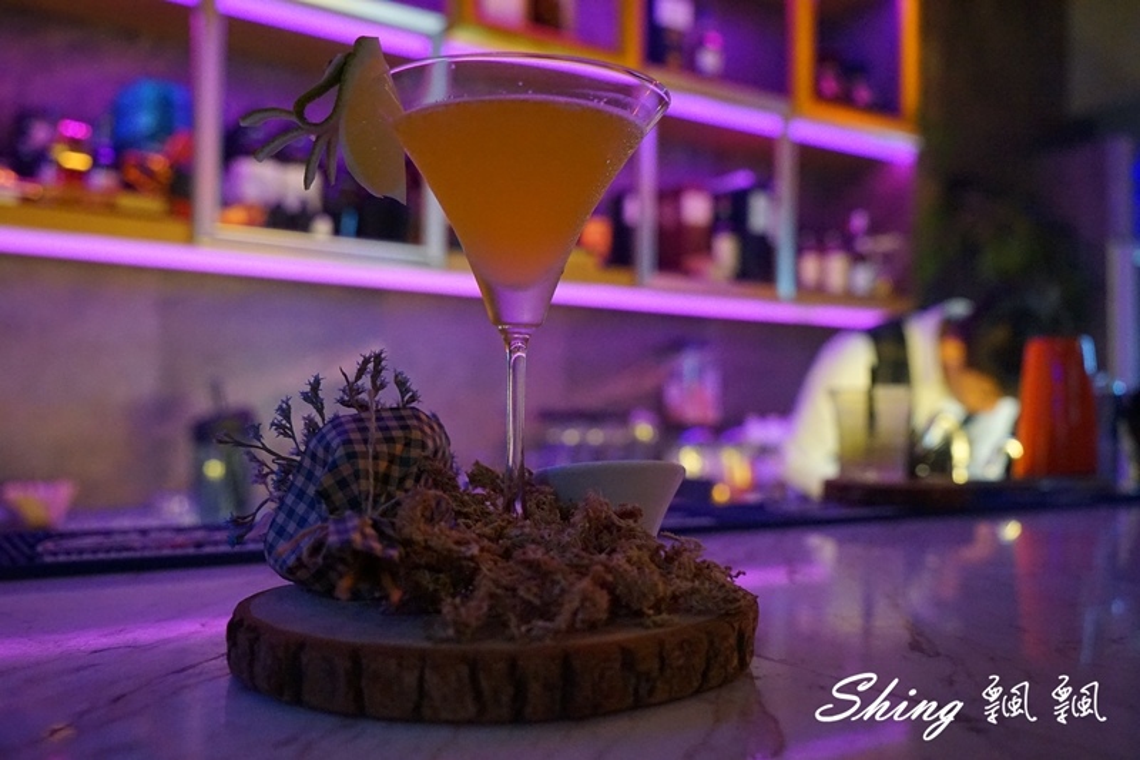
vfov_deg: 41.1
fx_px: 1013
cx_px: 570
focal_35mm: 32
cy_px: 380
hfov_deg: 58.7
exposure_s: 1/20
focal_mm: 32
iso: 5000
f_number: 4
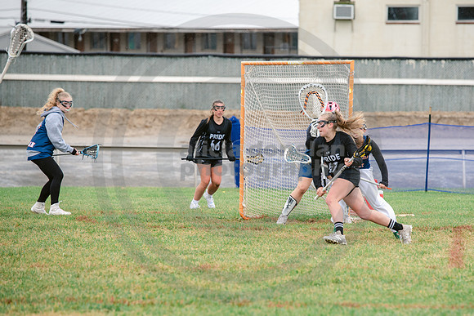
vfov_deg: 5.9
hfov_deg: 8.8
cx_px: 283
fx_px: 3067
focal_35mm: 233
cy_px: 189
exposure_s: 1/1000
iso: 400
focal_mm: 195
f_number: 4
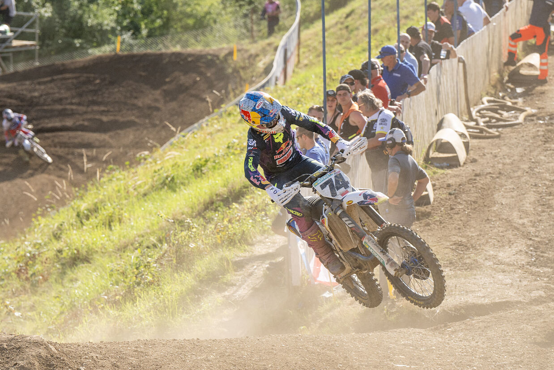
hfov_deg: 10.3
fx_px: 3078
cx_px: 277
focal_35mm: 200
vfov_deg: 6.9
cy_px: 185
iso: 320
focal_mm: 200
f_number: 5.6
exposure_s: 1/1250
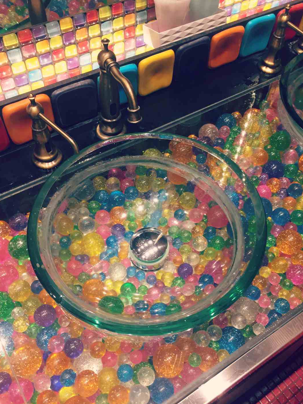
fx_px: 385
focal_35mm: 33
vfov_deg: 55.3
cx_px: 151
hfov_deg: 43.0
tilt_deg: -53.2
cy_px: 199
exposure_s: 1/30
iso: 80
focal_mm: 4.15
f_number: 2.2
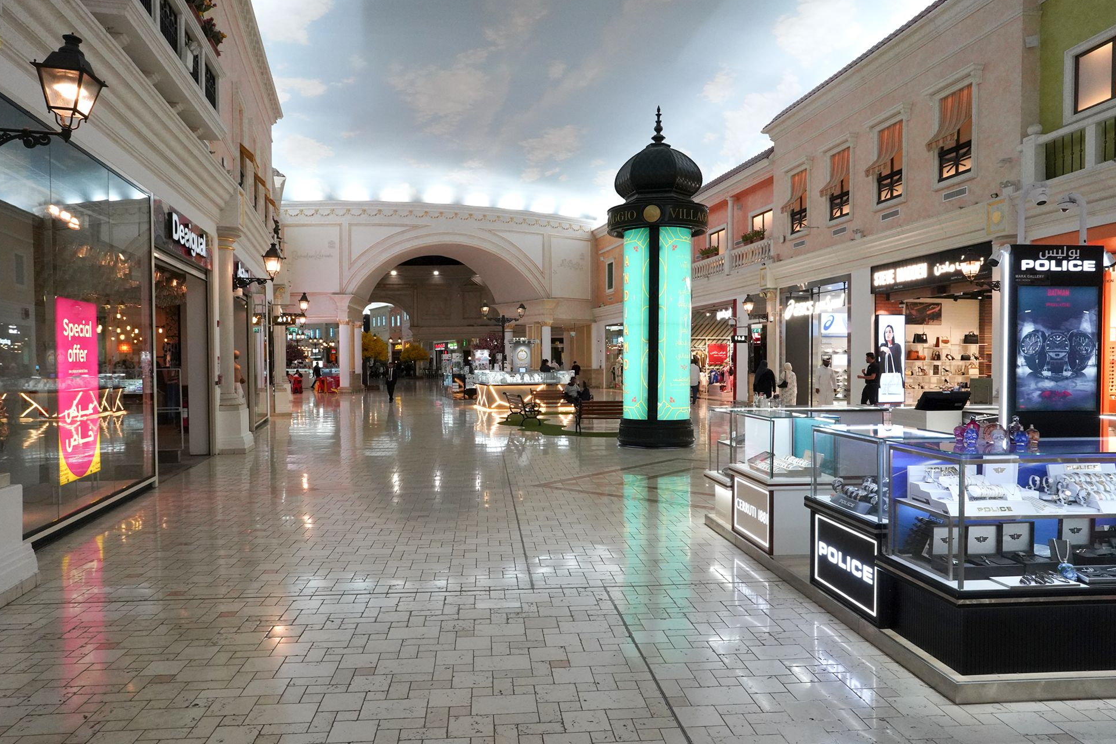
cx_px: 548
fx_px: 775
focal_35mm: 25
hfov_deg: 71.5
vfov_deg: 51.3
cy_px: 379
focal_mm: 24
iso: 3200
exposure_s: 1/80
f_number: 16
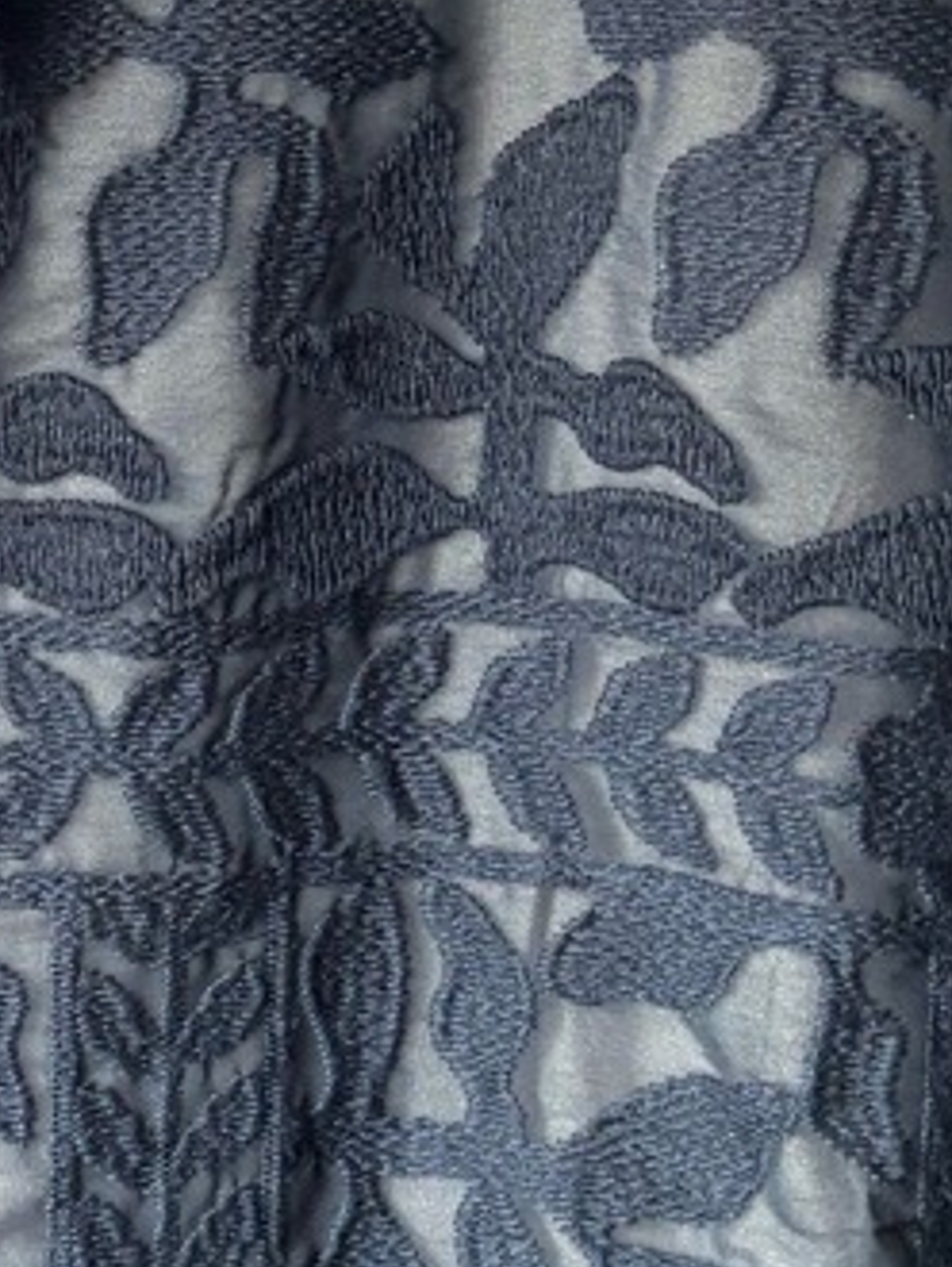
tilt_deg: -5.8
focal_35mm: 126
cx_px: -764
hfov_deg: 11.0
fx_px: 4614
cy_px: 173
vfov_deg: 15.5
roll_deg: -3.3
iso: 500
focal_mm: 5.96
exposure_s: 1/60
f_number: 1.6
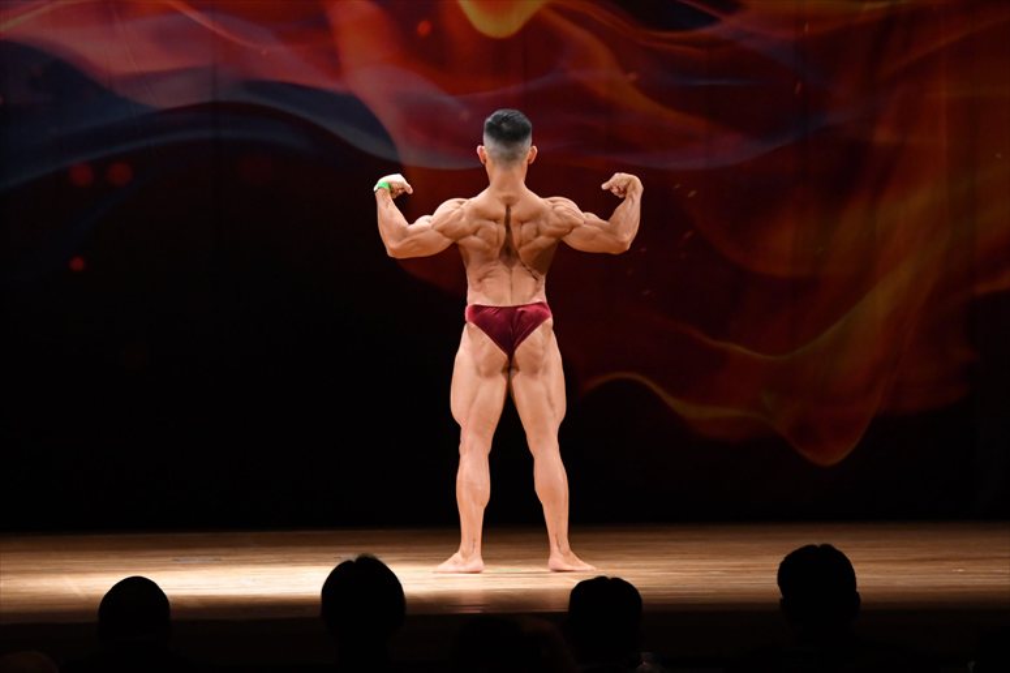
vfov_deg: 6.8
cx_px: 505
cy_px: 336
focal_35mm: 202
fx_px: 5665
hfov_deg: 10.2
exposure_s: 1/400
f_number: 5.6
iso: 4000
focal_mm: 135
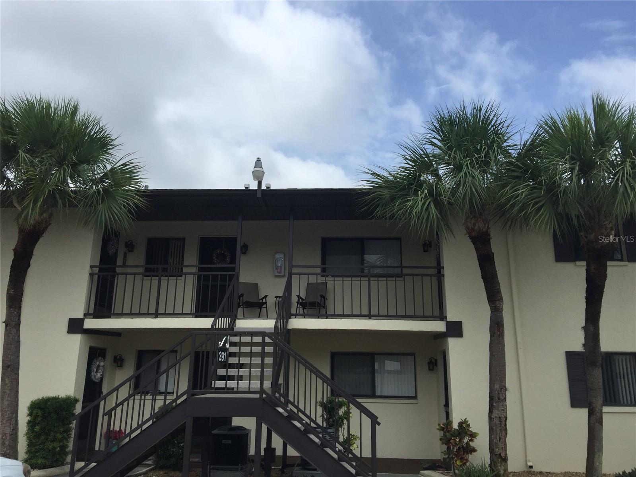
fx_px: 533
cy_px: 238
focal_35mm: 29
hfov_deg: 61.7
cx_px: 318
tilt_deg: +16.5
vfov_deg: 48.2
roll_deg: -2.2
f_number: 2.2
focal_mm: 4.15
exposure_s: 1/2639
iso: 32
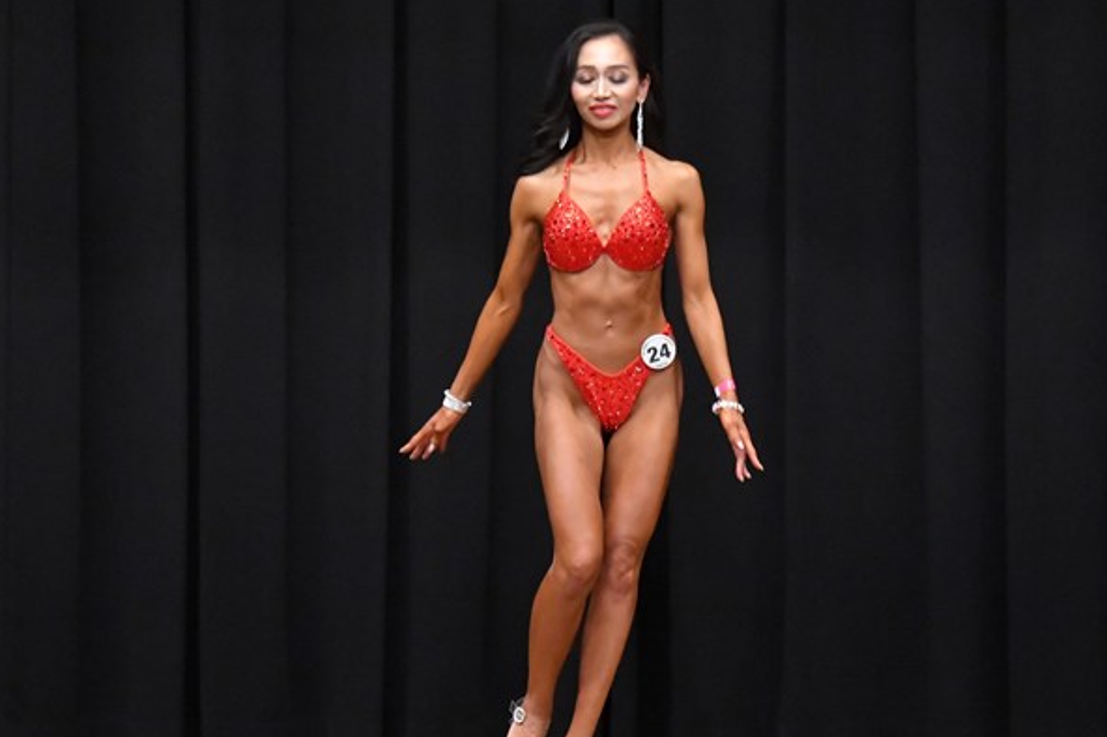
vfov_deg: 4.4
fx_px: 9650
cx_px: 625
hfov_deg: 6.6
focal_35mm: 314
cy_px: 425
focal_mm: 160
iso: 8000
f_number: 5.6
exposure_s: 1/400
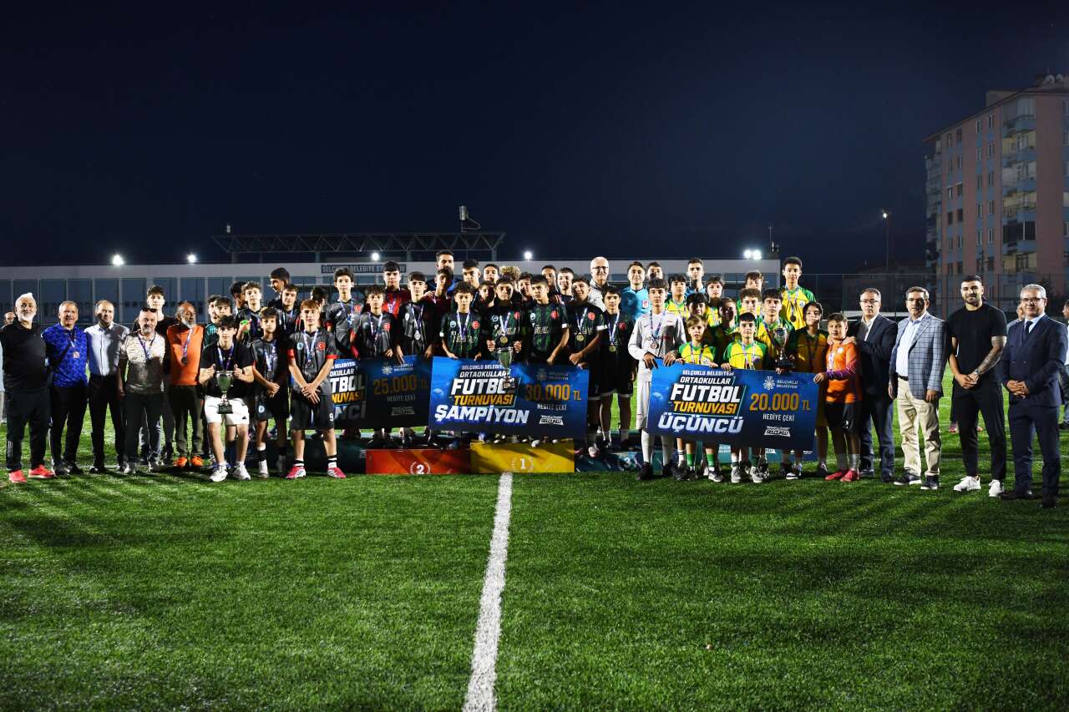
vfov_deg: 46.4
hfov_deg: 65.5
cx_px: 534
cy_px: 356
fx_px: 831
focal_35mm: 28
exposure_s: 1/250
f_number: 2.8
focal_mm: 24
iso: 1100
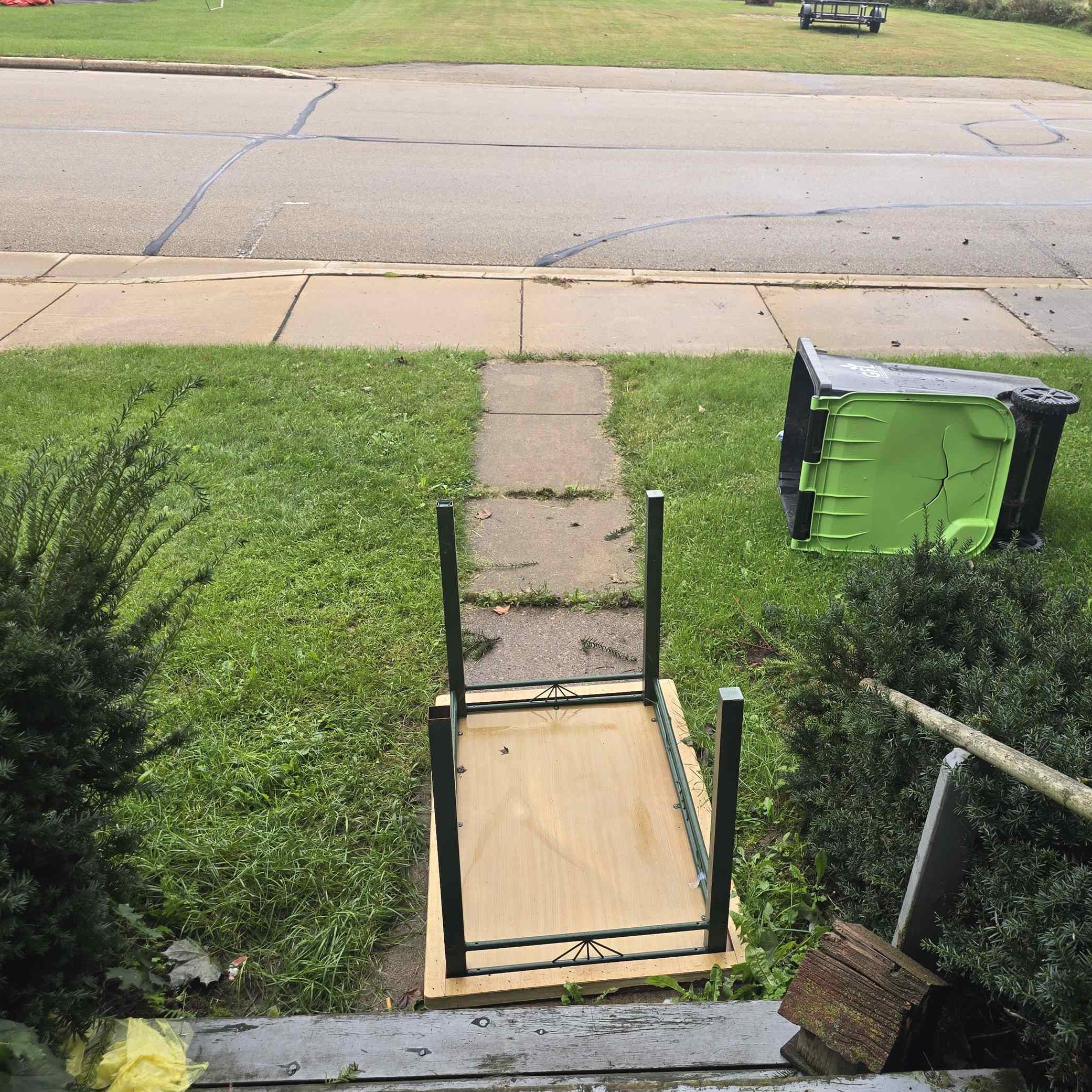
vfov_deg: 54.0
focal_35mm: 30
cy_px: 592
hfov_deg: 53.7
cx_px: 644
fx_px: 1071
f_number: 1.7
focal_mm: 6.3
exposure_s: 1/180
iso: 32
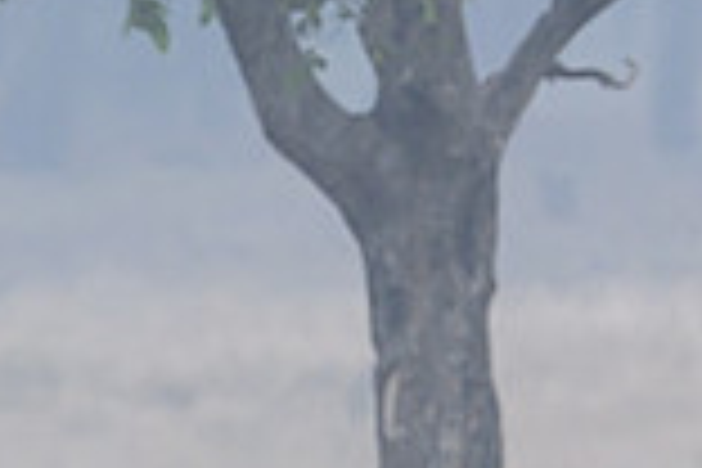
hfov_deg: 1.2
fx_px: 33147
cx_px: 1029
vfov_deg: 0.8
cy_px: 545
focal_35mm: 1700
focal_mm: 400
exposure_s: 1/800
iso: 1000
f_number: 6.3
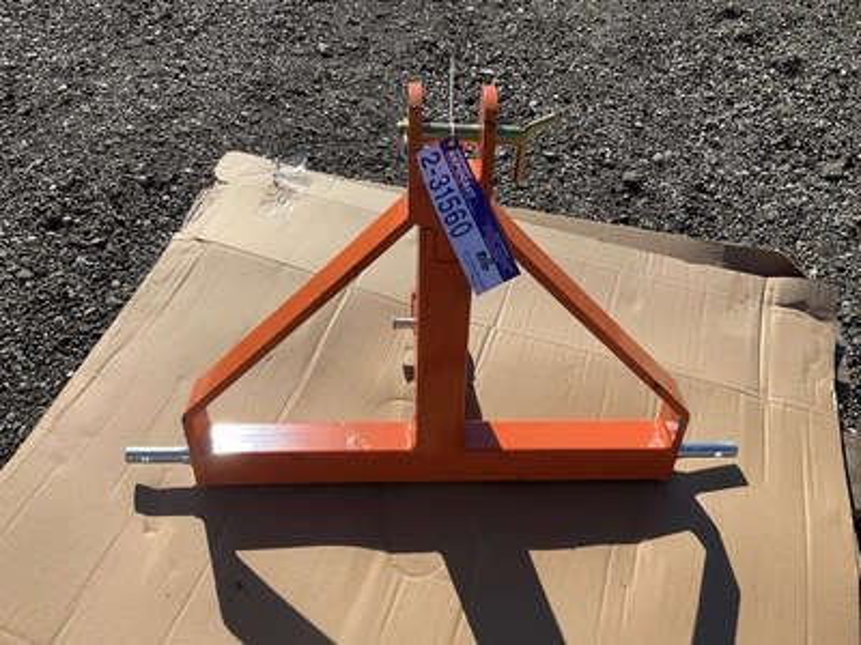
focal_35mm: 29
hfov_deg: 61.7
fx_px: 721
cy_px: 322
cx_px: 430
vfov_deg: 48.2
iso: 25
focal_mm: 3
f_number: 1.8
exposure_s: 1/2538
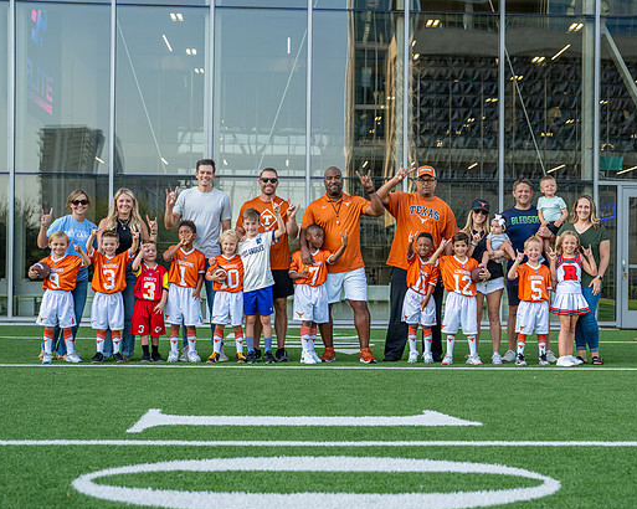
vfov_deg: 24.6
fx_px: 1168
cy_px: 270
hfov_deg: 30.5
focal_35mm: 62
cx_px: 341
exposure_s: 1/640
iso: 400
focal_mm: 50
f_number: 3.5
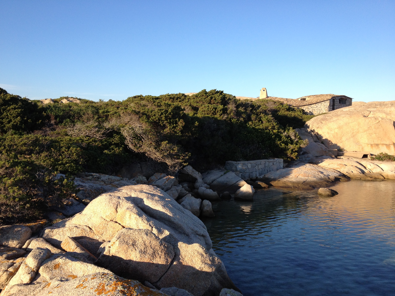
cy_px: 148
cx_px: 198
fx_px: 399
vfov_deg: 40.7
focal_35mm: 35
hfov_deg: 52.6
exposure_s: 1/726
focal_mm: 4.28
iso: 64
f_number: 2.4
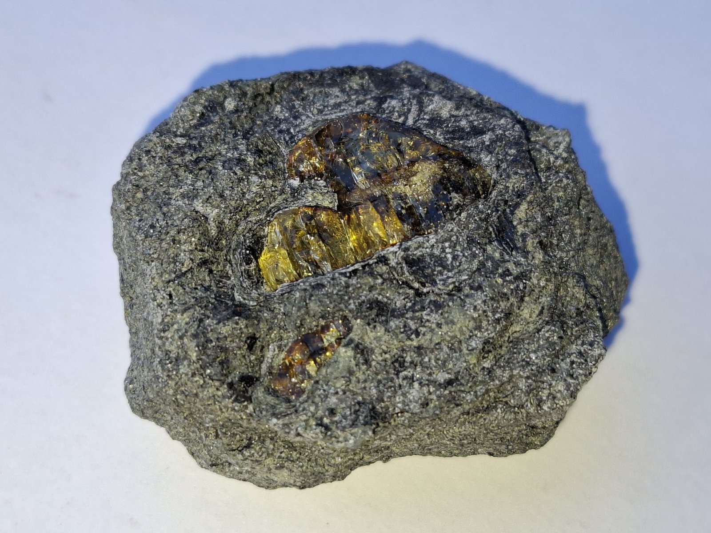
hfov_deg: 73.9
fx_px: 472
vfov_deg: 58.9
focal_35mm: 23
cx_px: 356
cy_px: 266
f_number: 1.8
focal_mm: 5.54
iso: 50
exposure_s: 1/337
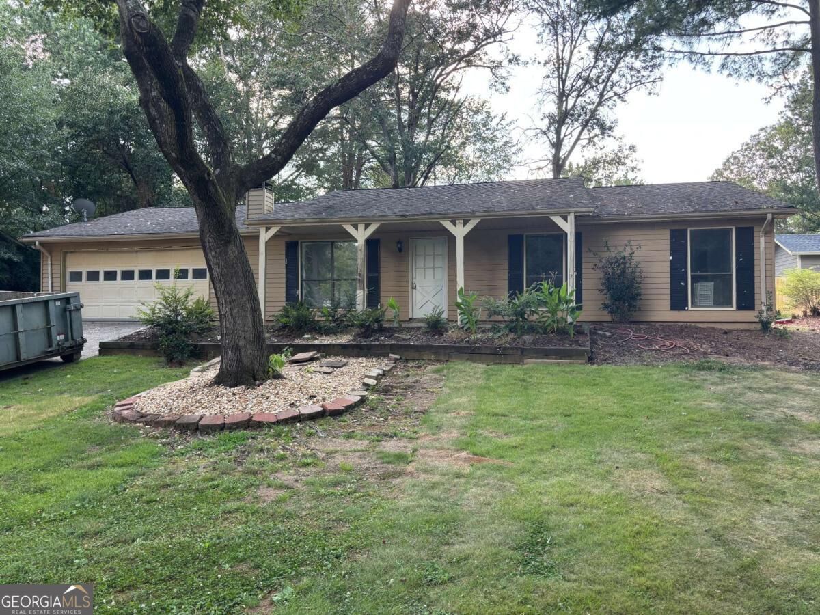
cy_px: 308
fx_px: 616
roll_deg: -0.3
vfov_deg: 53.1
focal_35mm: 26
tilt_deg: +2.8
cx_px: 410
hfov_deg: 67.3
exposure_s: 1/188
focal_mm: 5.96
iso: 50
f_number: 1.6
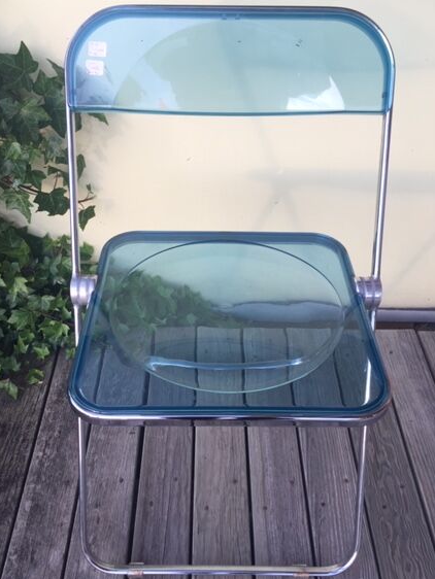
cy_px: 312
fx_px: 553
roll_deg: -2.2
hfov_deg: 43.0
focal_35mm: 33
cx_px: 210
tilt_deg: -41.6
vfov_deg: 55.3
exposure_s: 1/100
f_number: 2.2
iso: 32
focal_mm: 4.15
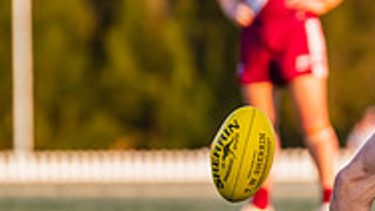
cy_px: 38
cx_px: 410
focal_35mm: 1204
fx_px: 11979
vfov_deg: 1.0
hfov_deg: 1.8
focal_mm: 360
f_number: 5
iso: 800
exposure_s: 1/1000
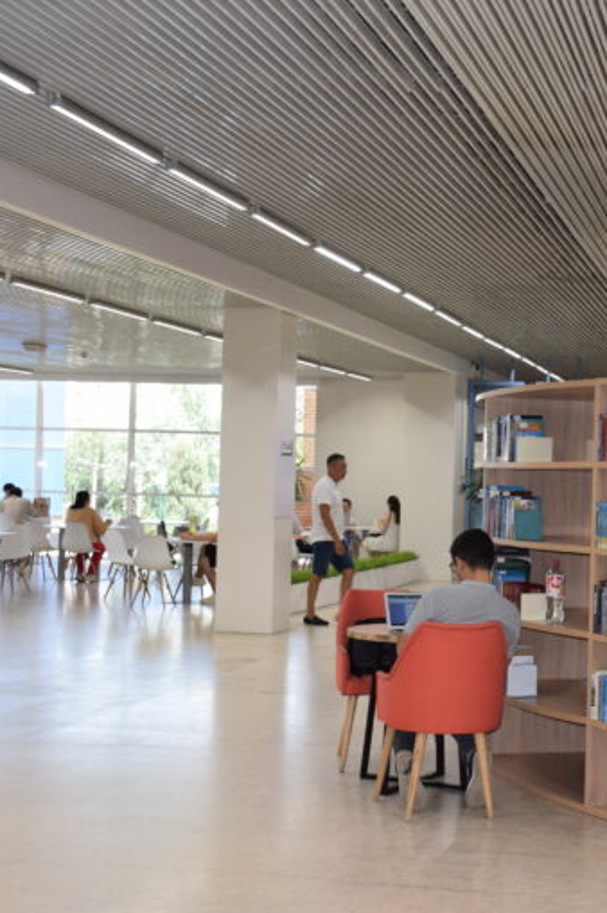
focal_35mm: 59
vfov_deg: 34.0
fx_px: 1494
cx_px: 566
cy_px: 456
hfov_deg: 22.3
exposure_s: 1/60
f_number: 8
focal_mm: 26
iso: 360
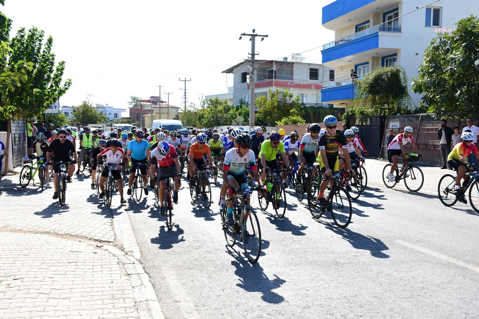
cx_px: 240
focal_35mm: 39
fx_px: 519
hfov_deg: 49.6
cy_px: 160
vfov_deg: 34.2
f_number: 7.1
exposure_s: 1/200
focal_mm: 26
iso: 100
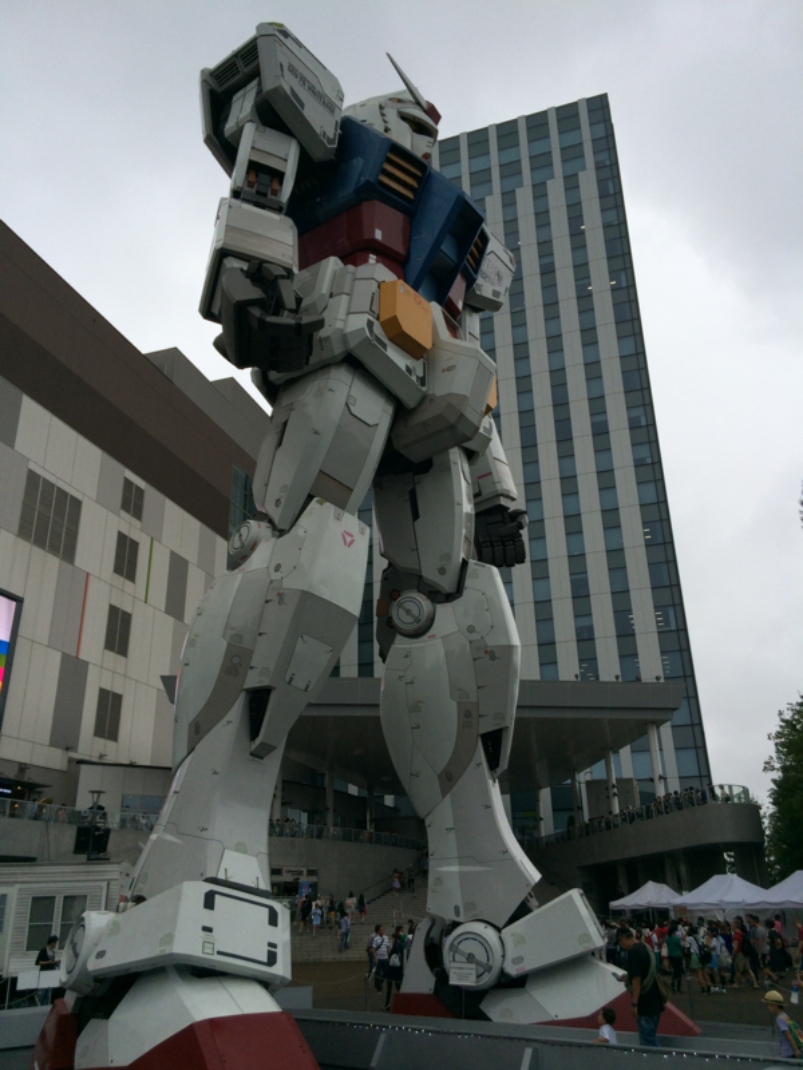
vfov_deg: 61.7
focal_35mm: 29
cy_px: 535
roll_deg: +1.6
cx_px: 402
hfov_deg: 48.2
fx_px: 897
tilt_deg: +23.7
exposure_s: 1/746
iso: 32
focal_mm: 4.15
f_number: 2.2
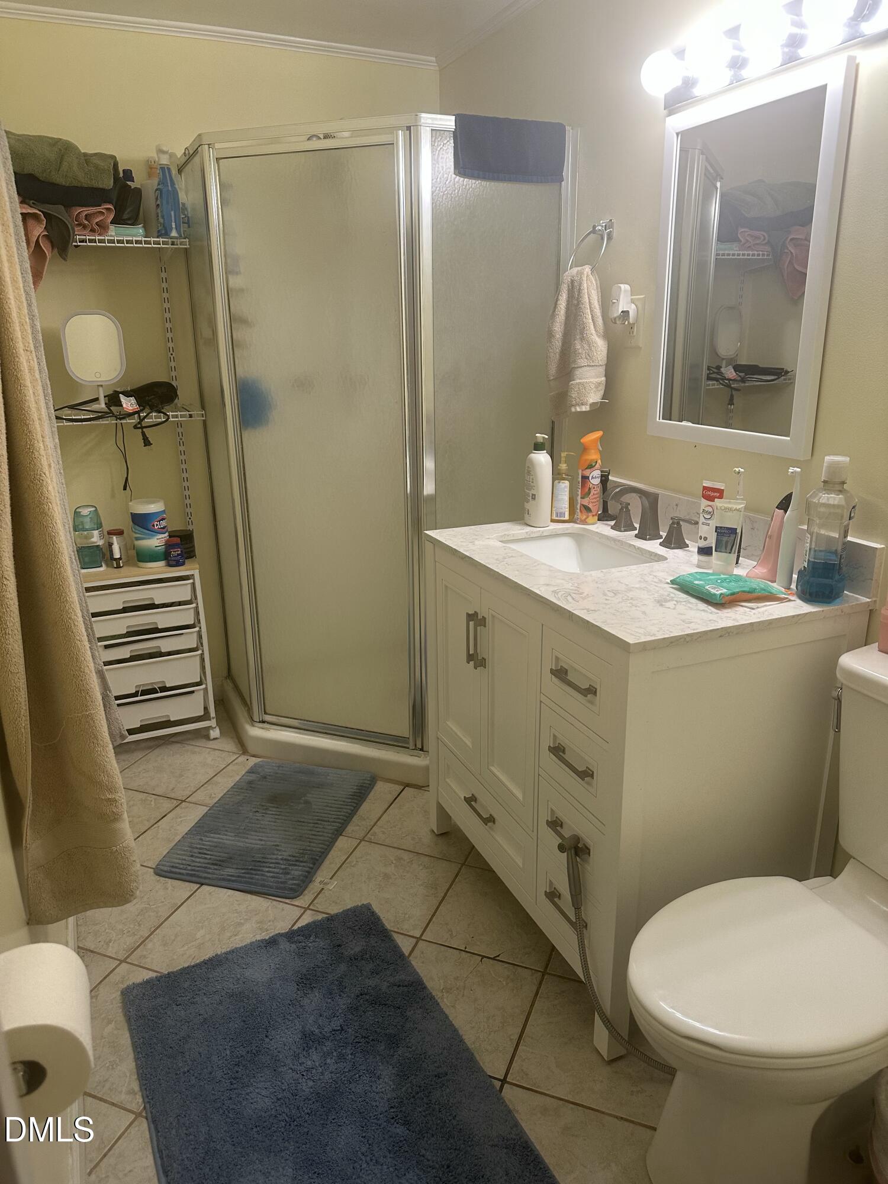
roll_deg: -0.4
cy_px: 592
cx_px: 444
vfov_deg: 71.6
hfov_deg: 56.8
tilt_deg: -16.6
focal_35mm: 24
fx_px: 821
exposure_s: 1/60
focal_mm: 6.86
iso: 125
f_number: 1.78
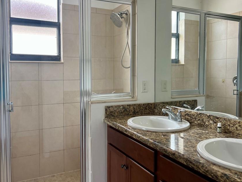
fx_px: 224
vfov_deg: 44.0
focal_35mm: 32
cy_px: 78
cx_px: 115
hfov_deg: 56.8
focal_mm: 5.7
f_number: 1.5
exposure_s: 1/117
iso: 125
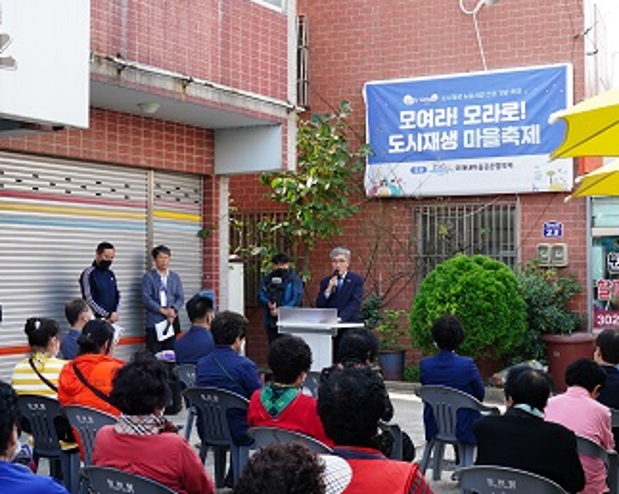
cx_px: 314
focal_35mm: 55
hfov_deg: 34.2
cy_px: 284
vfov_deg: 27.6
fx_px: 1007
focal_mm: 24
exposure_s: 1/200
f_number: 5.6
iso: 400
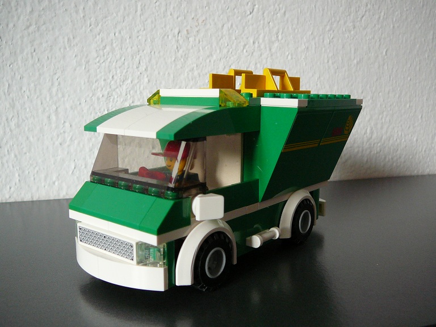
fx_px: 441
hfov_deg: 52.6
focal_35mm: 35
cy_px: 164
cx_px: 218
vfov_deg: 40.7
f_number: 2.8
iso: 200
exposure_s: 1/25
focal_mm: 5.2
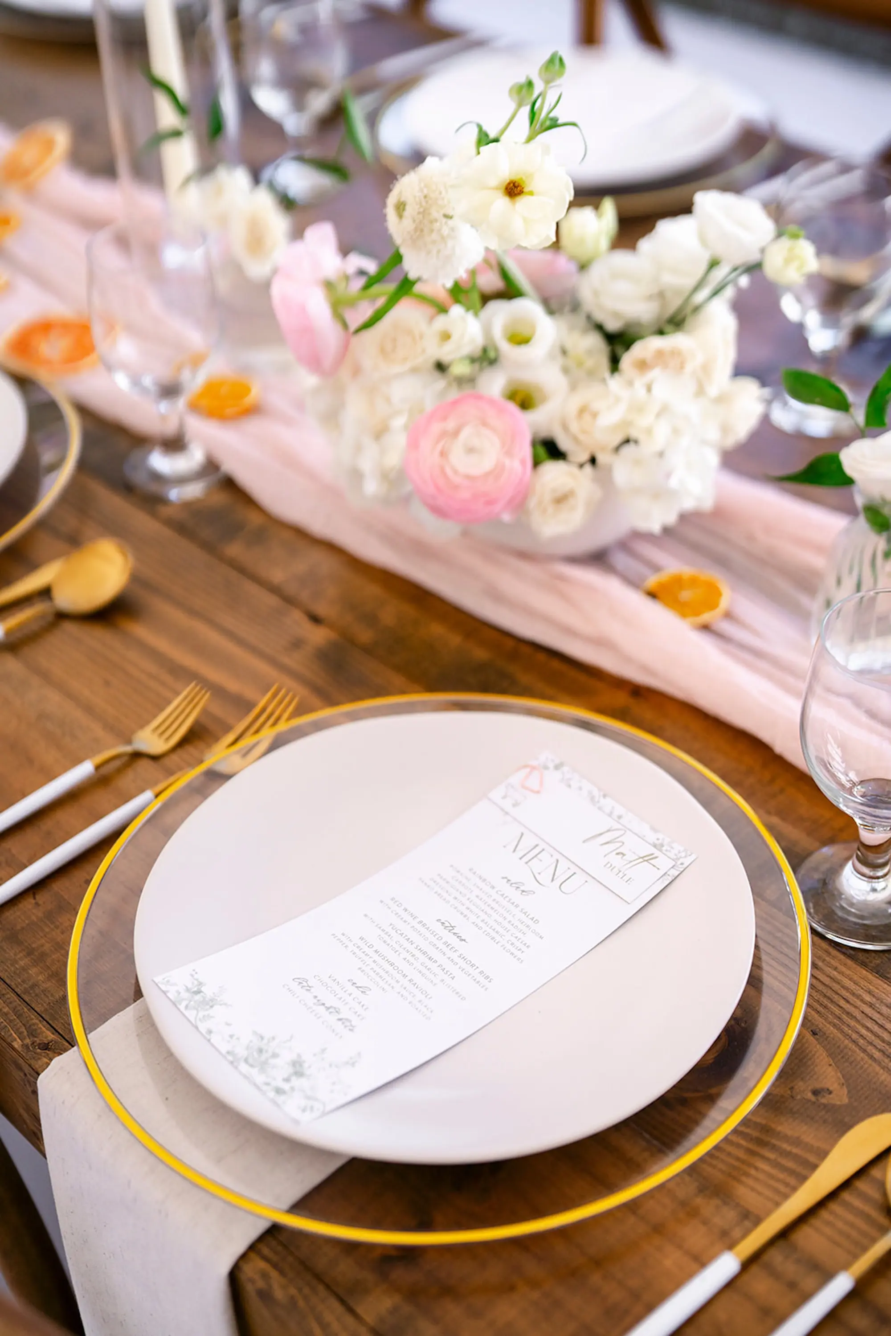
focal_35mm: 50
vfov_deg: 39.6
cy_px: 668
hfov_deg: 27.0
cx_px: 446
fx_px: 1856
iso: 250
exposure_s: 1/5000
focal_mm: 50
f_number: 1.8
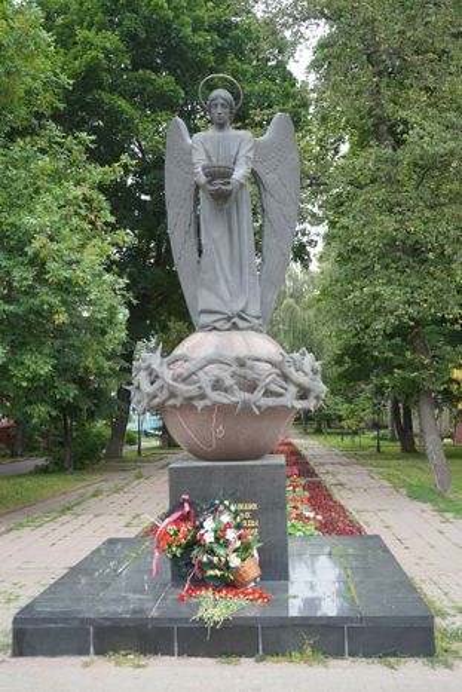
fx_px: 712
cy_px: 346
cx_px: 231
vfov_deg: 51.9
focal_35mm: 37
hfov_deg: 36.0
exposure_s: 1/160
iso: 125
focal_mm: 37
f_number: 4
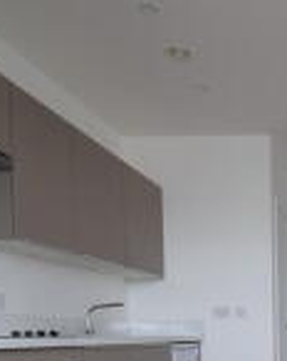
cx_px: 356
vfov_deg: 36.8
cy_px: 350
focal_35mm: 46
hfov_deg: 28.0
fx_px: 490
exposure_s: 1/60
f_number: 4
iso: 400
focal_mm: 10
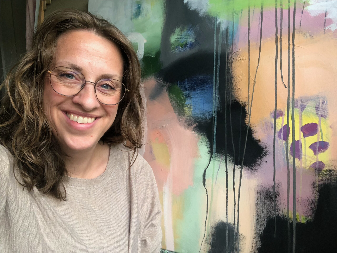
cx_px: 168
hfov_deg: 56.8
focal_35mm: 32
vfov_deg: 44.2
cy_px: 126
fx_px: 312
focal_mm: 2.87
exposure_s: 1/120
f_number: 2.2
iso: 100
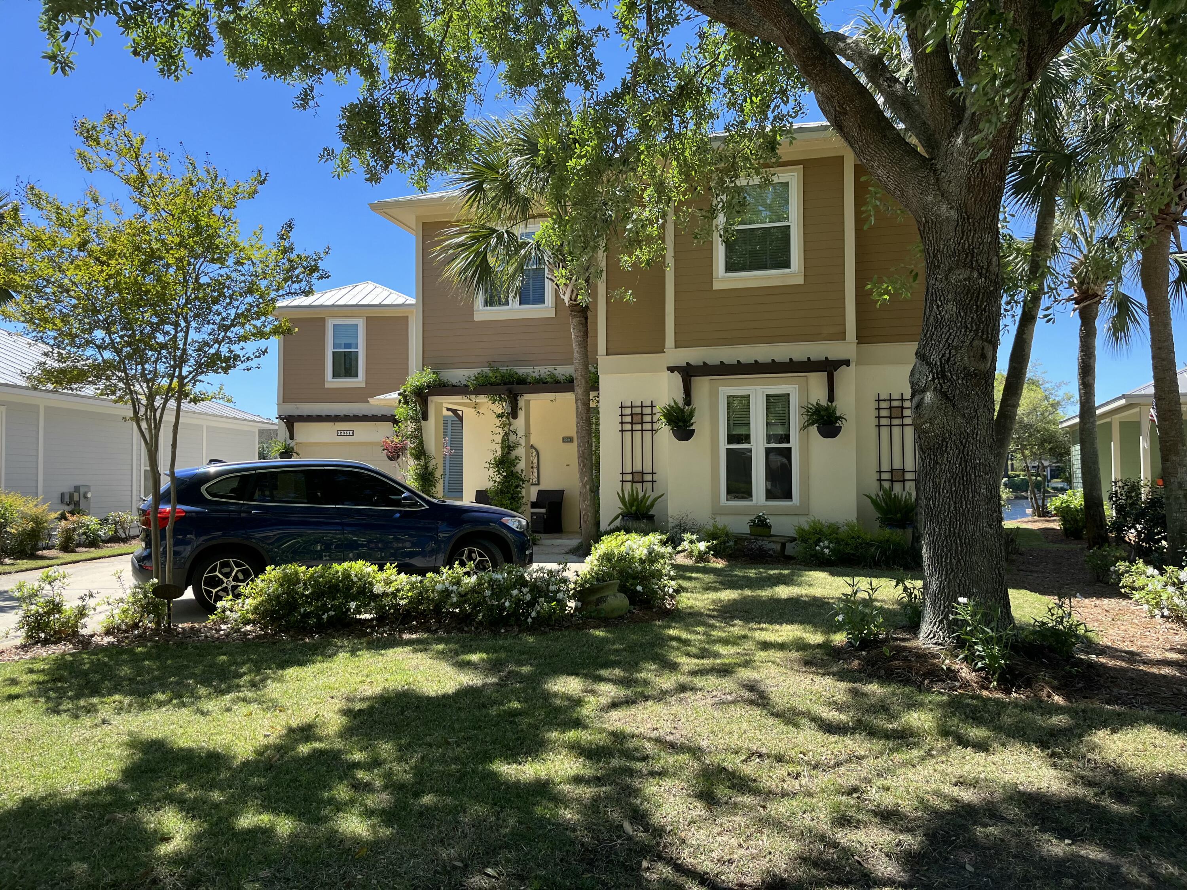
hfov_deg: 67.3
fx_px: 892
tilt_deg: +1.6
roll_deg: +0.1
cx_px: 594
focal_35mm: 26
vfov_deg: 53.1
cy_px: 445
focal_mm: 5.1
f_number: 1.6
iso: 50
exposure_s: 1/1028
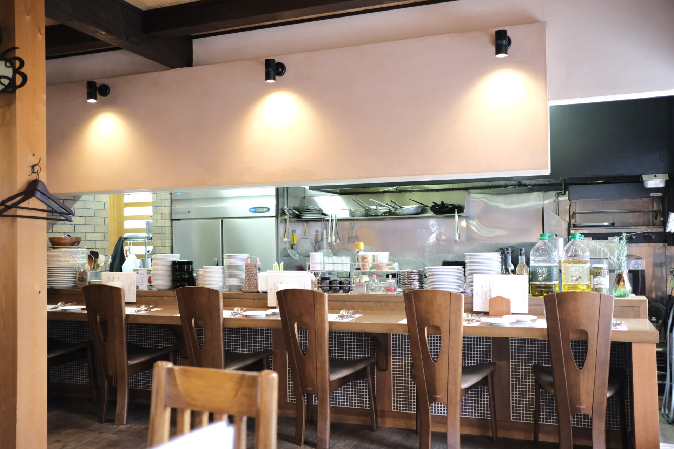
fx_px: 655
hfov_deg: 54.4
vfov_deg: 37.9
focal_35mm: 35
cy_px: 224
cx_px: 337
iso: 4000
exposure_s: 1/85
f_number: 2.5
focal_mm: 23
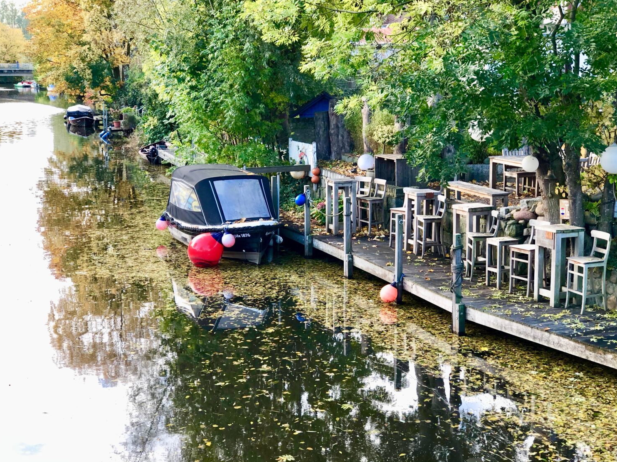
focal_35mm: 59
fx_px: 1052
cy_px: 224
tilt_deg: -9.8
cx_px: 308
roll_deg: +0.5
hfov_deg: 32.7
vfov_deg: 24.8
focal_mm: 6.6
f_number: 2.8
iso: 25
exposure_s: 1/30
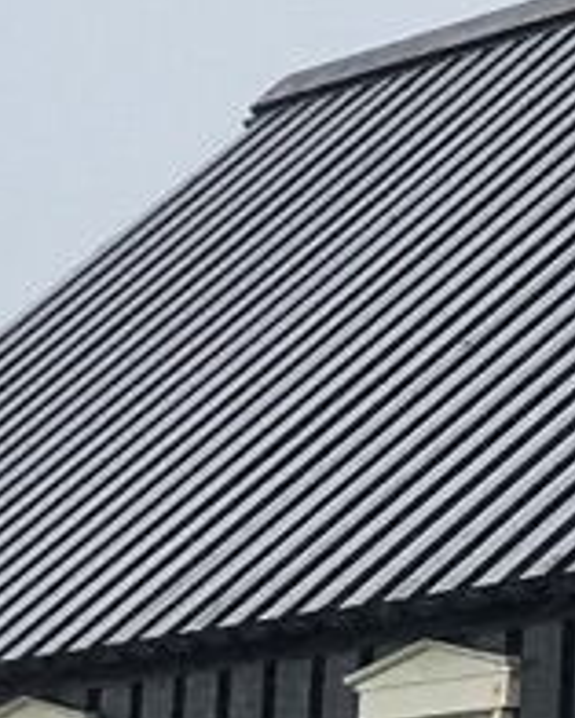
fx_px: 4910
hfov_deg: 5.7
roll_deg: +0.1
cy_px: 337
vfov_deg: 8.4
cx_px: 2337
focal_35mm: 231
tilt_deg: +7.3
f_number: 2.2
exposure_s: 1/297
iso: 25
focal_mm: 4.15
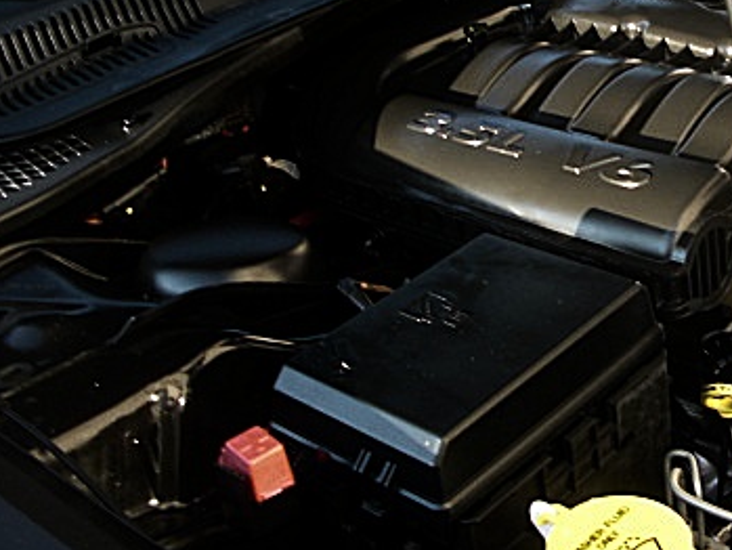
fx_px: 1396
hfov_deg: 28.3
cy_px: 155
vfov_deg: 22.1
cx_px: 659
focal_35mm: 66
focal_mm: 6.3
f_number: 2.8
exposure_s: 1/100
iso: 100
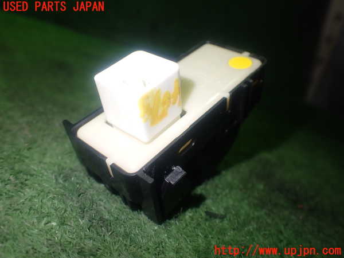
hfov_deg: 60.0
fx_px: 298
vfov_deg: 46.8
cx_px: 172
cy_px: 129
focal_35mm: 30
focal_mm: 5.4
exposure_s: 1/50
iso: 200
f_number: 2.3
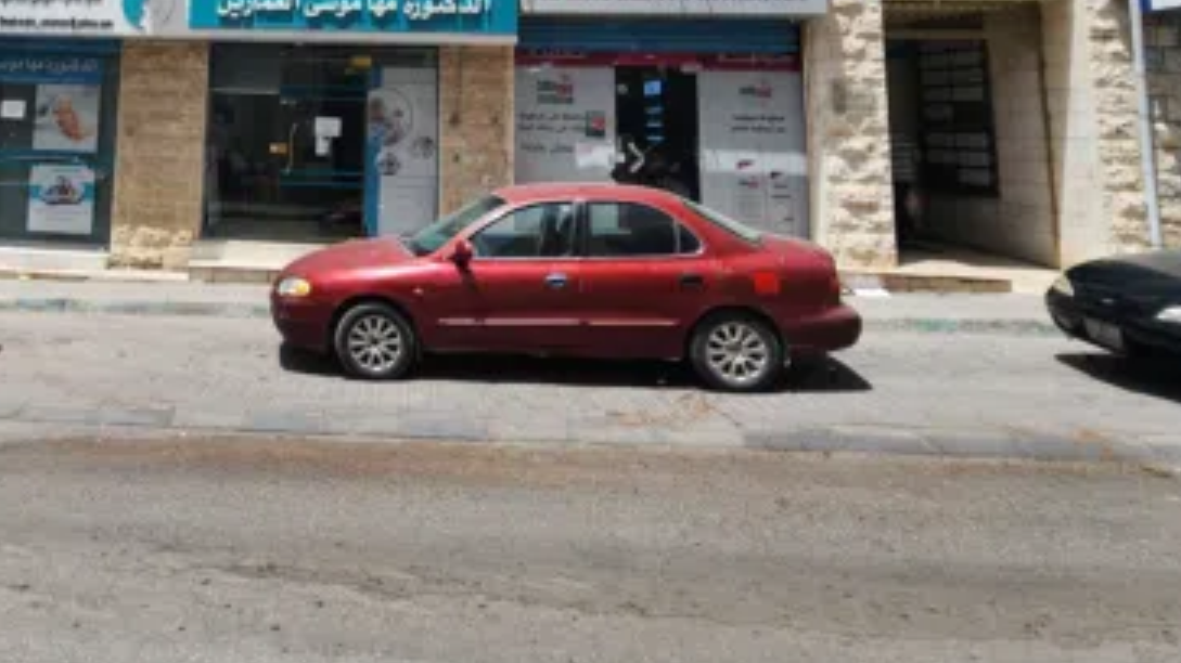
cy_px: 6
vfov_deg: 40.5
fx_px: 783
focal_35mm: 25
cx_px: 280
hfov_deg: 68.7
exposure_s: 1/1686
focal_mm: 2.2
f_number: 2.2
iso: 50
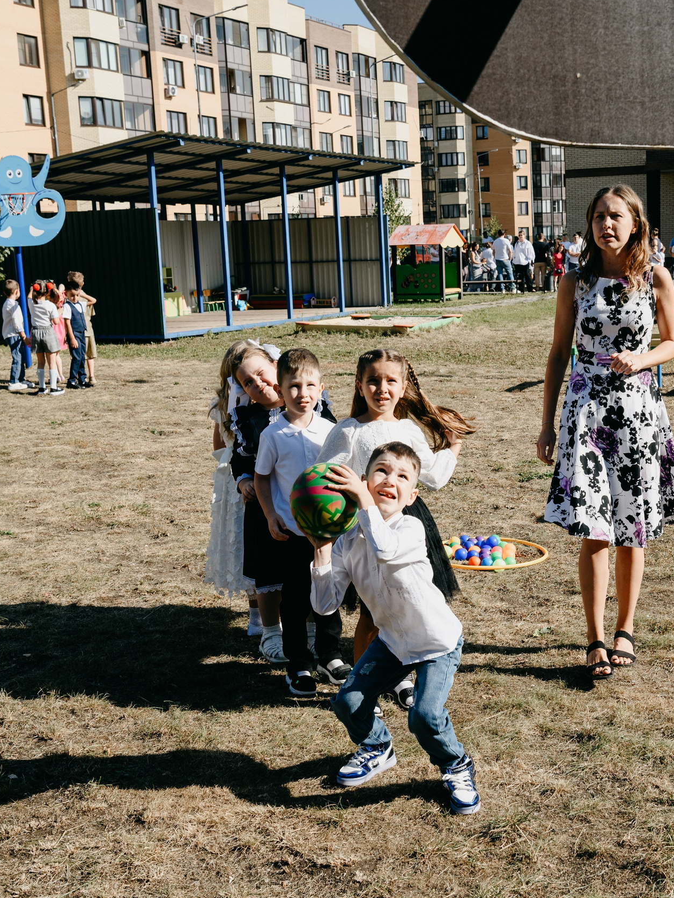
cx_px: 481
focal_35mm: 47
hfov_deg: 30.5
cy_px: 449
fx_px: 1220
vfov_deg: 40.4
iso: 160
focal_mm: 32
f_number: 8
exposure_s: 1/400
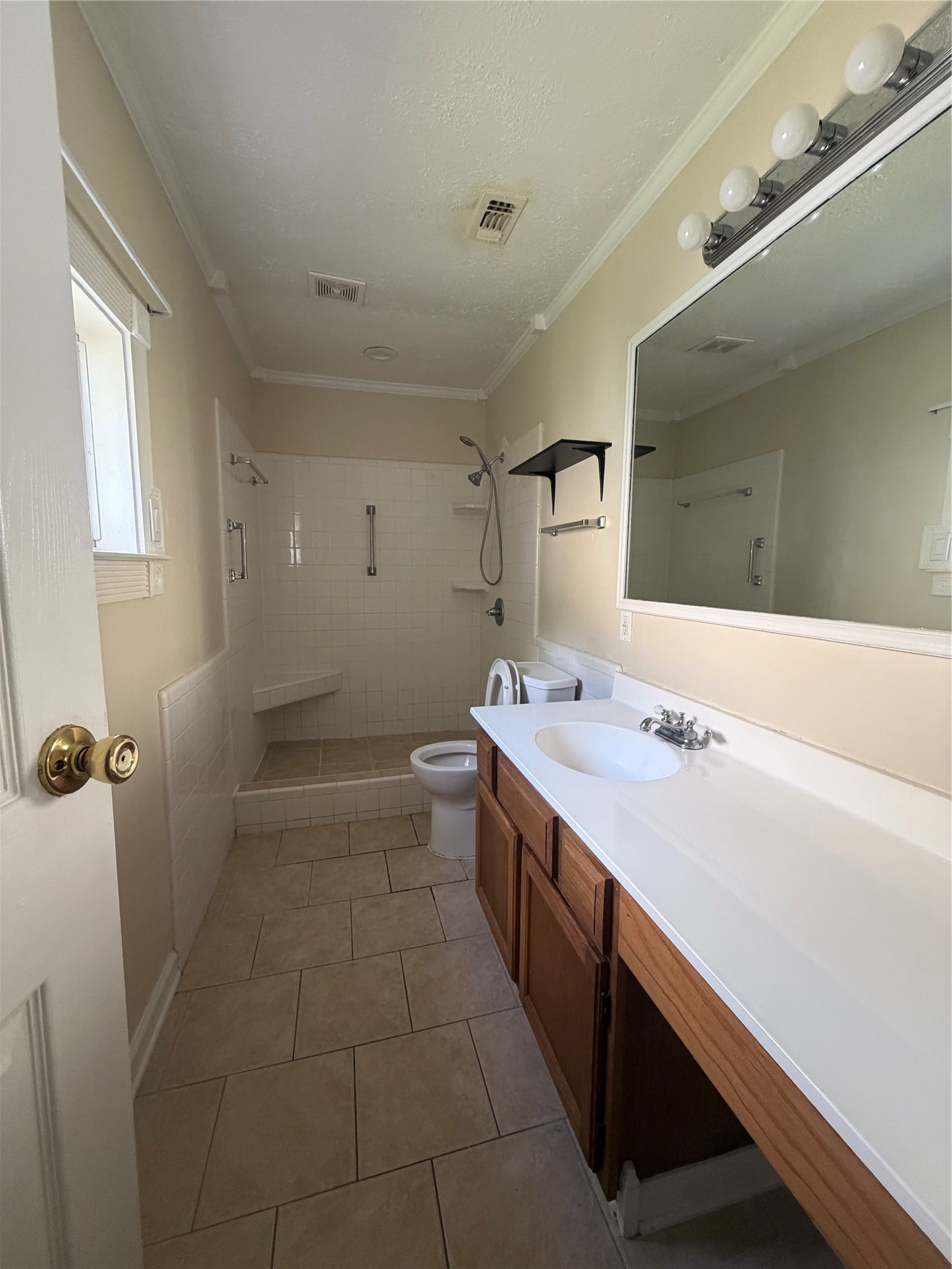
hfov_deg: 85.7
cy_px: 634
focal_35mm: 14
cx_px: 476
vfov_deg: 102.1
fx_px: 513
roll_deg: -0.4
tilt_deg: -5.5
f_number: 2.2
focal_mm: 2.22
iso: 320
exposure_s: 1/103
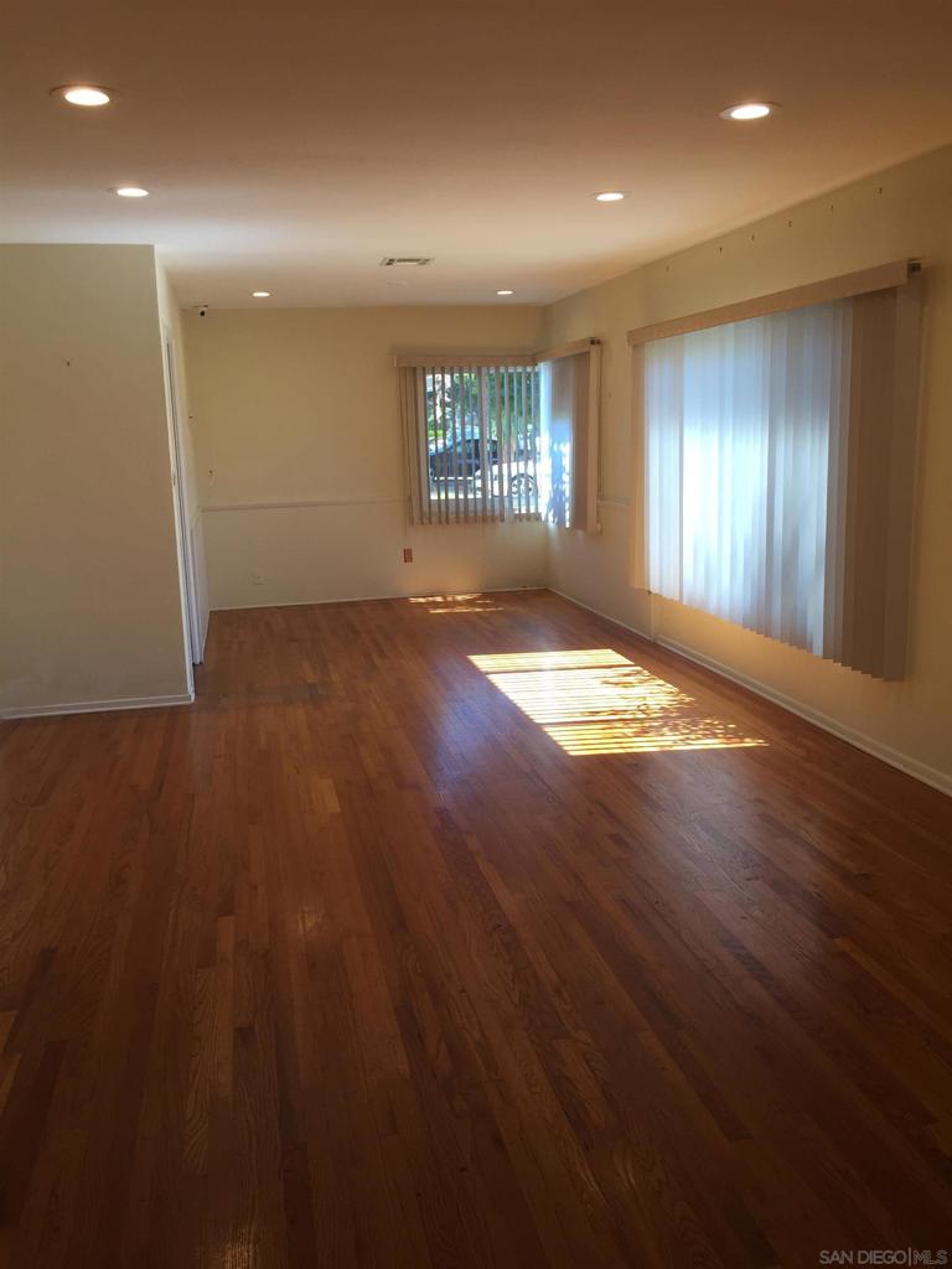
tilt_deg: -9.6
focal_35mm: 29
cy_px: 634
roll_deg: +1.5
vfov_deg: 61.7
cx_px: 476
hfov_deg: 48.2
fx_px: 1063
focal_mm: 4.15
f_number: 2.2
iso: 40
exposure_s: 1/120
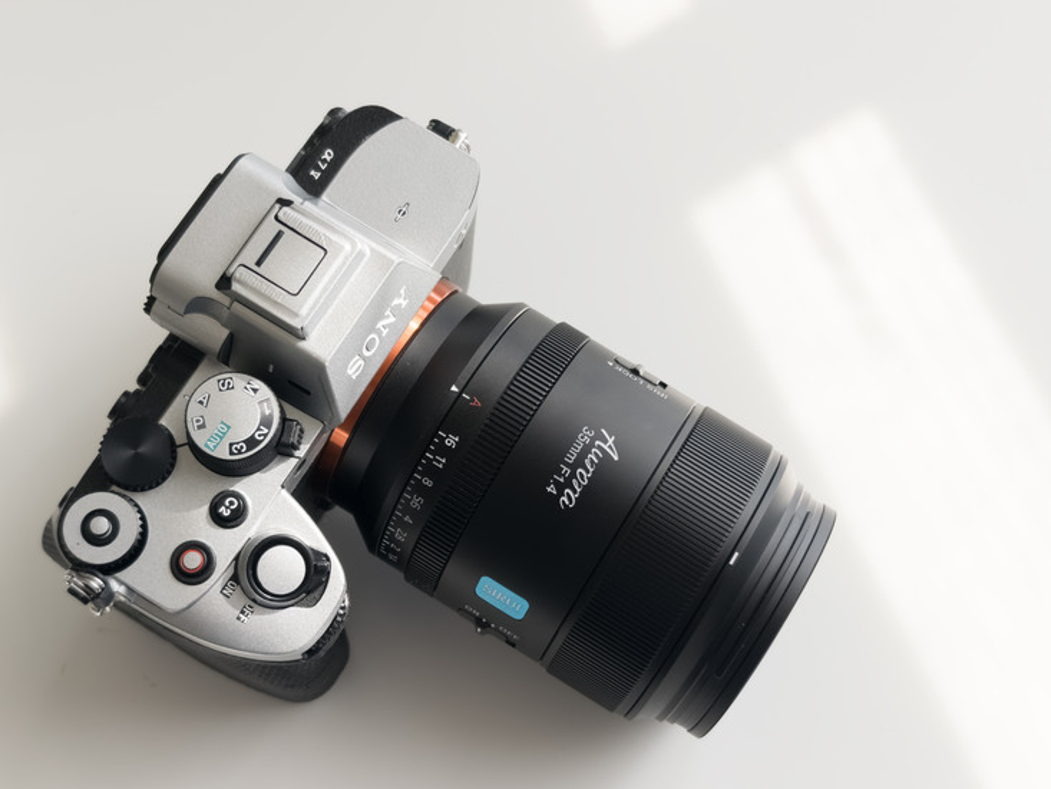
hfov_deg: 38.2
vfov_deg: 29.1
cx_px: 536
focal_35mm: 50
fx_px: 1518
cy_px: 410
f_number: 1.8
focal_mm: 8.67
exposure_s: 1/100
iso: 200
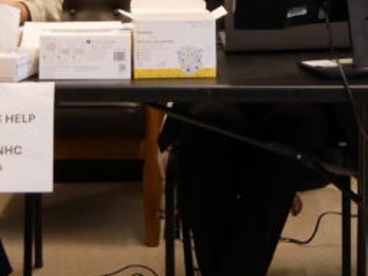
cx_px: 226
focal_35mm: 160
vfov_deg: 8.9
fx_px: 1701
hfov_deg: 12.3
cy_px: -201
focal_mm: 20
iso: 2000
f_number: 4.1
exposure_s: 1/60
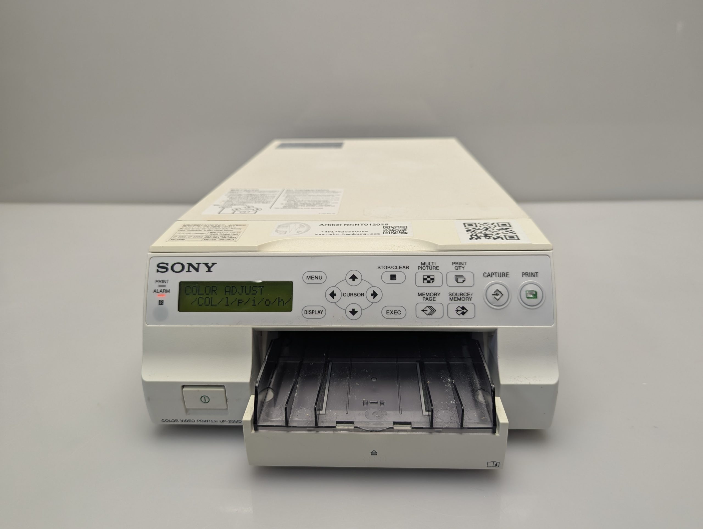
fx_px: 488
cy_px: 264
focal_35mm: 24
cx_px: 352
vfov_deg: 56.9
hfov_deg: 71.5
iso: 80
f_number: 1.85
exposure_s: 1/100
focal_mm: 6.81
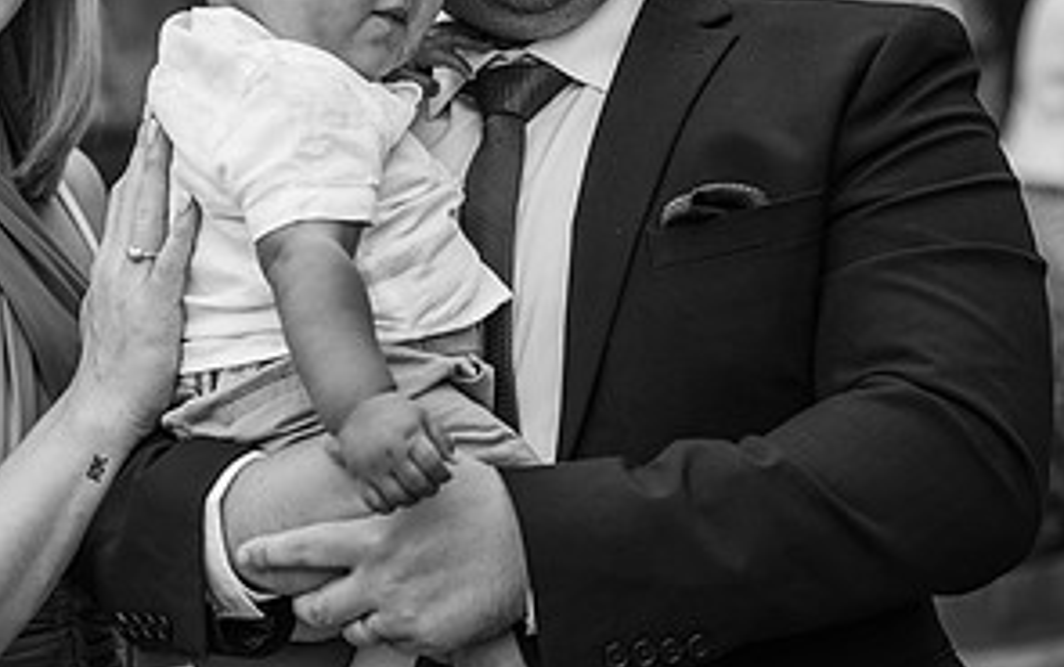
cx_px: 393
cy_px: 242
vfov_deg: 9.4
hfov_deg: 14.9
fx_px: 4064
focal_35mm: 140
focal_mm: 70
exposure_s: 1/640
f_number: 2.8
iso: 100
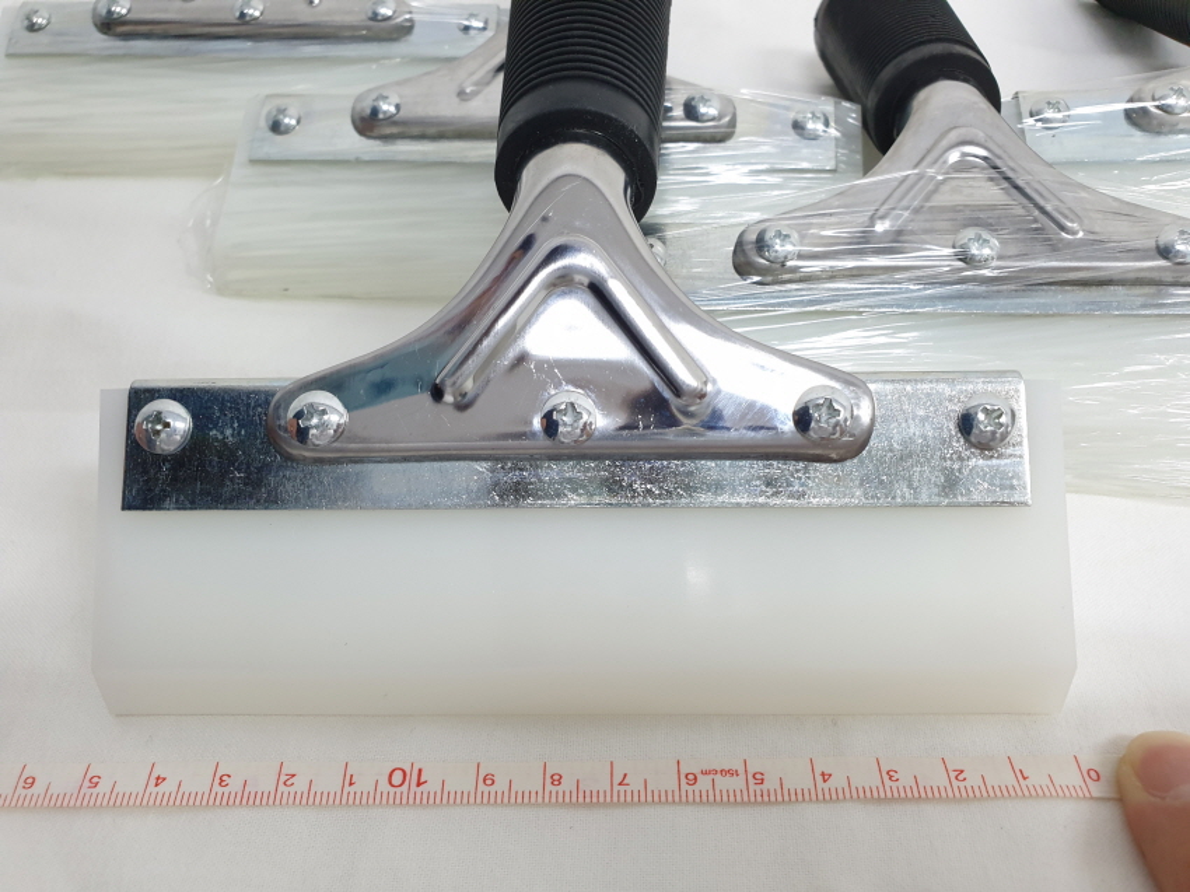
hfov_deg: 67.3
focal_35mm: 26
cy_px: 446
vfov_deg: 53.0
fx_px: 894
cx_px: 595
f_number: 2.4
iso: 160
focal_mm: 4.3
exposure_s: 1/60
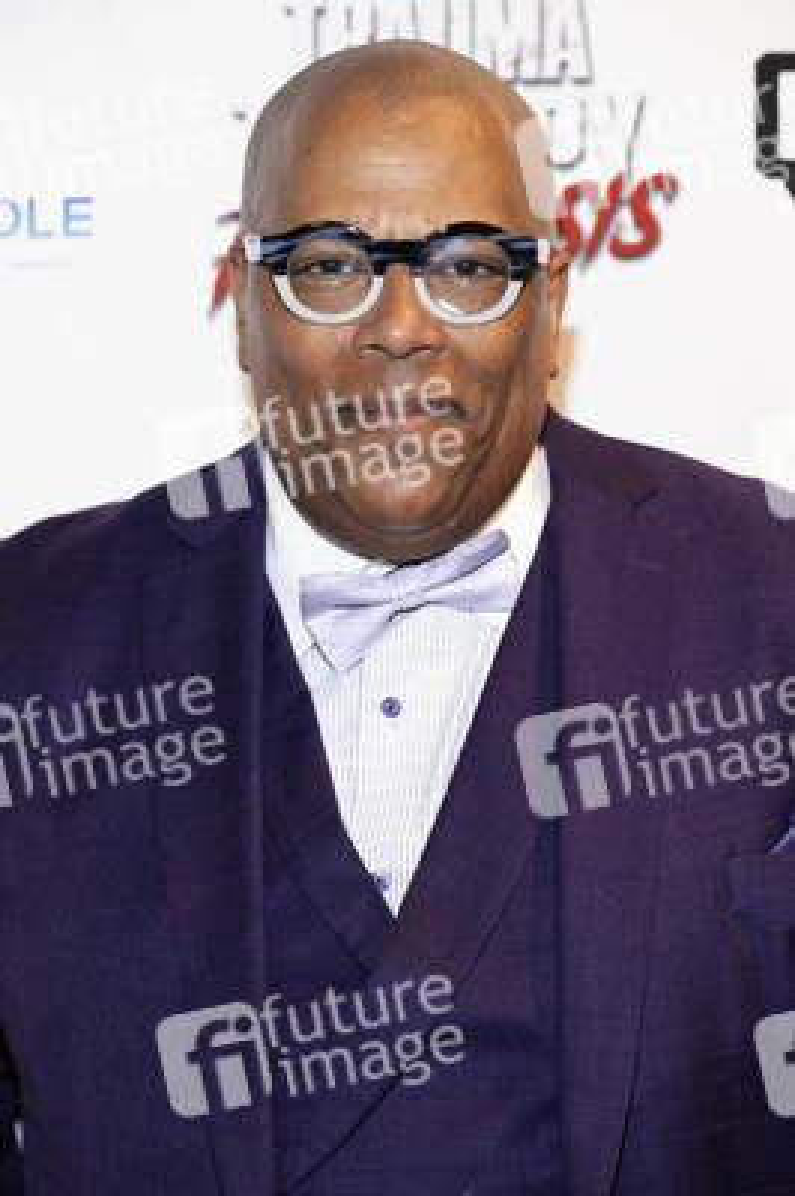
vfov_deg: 22.4
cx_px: 398
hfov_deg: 15.0
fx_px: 3019
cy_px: 598
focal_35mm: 91
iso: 800
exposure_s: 1/200
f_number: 5.6
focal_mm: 91
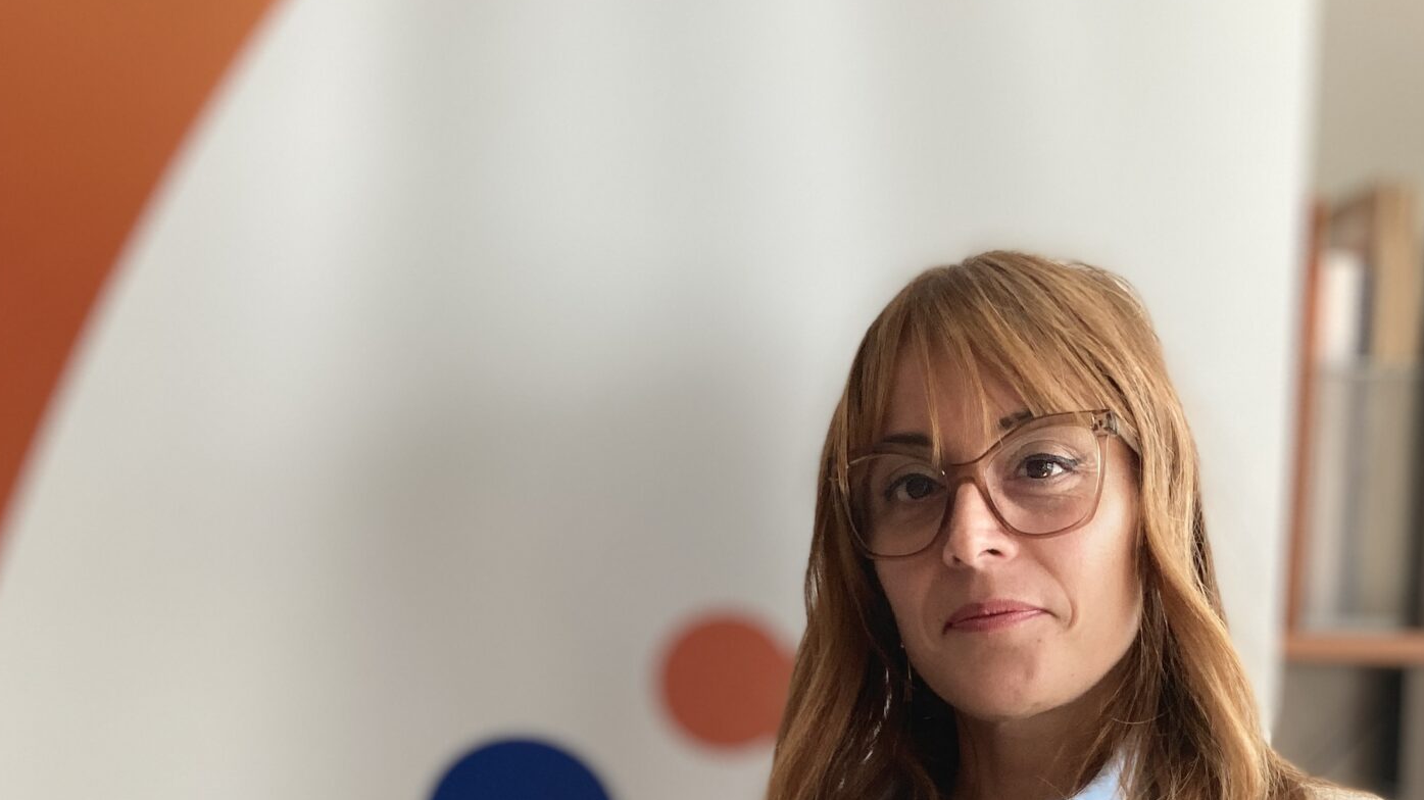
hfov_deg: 37.0
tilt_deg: -4.8
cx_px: 874
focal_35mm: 56
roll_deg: -0.3
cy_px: 950
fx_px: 2114
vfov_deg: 20.1
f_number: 1.8
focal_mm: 3.99
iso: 80
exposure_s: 1/120
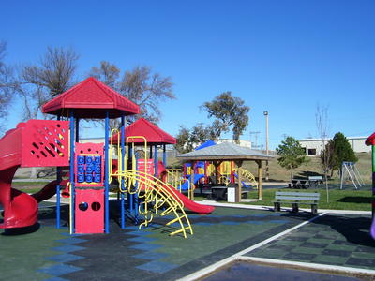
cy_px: 140
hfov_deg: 54.0
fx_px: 368
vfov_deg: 41.8
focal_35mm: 34
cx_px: 188
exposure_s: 1/750
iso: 80
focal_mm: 5.6
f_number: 4.8
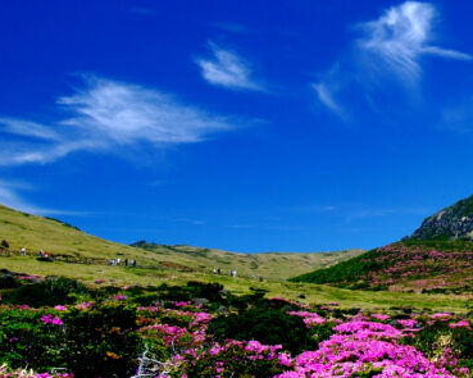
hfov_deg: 27.6
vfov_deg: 25.1
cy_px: 285
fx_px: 840
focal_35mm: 60
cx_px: 567
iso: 100
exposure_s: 1/15
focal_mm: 15
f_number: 19
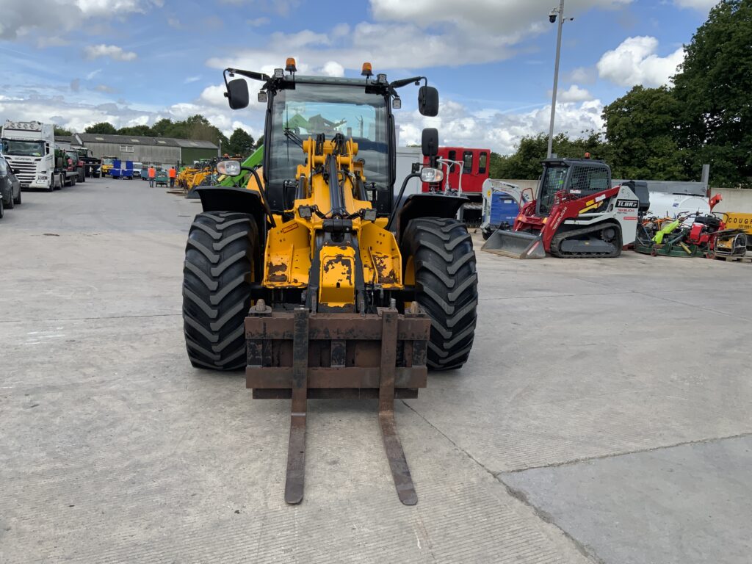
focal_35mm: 29
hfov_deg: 61.7
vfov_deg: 48.2
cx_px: 376
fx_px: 630
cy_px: 282
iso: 16
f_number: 1.8
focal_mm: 3
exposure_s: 1/1168
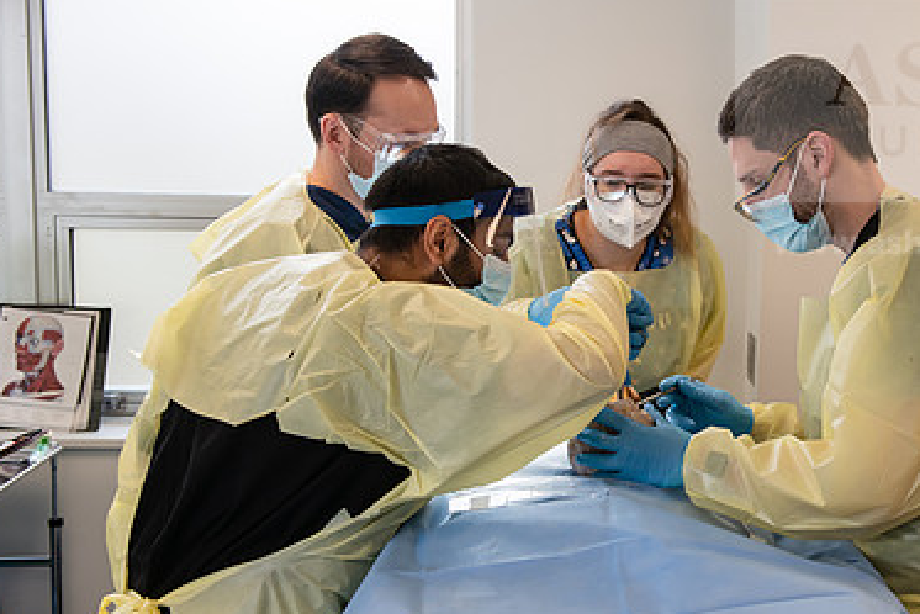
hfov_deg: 35.0
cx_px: 661
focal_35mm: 56
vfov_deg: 24.2
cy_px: 295
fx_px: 1432
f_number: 4.5
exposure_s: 1/200
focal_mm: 36
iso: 500
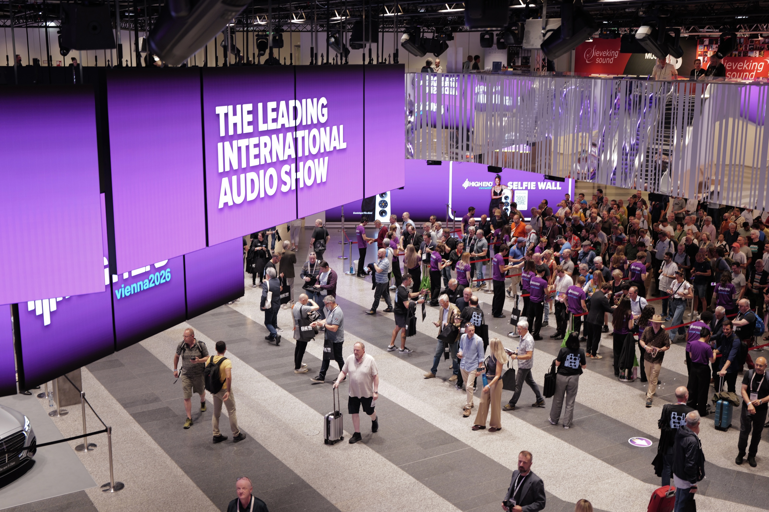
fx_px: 918
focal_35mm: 43
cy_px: 256
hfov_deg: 45.5
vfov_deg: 31.2
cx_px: 384
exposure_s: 1/80
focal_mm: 43
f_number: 2
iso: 400
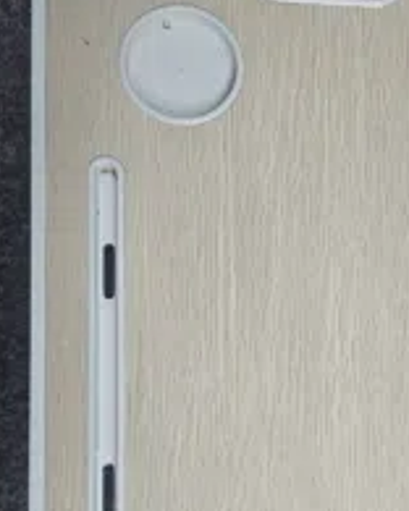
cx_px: 304
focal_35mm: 46
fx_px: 696
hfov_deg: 32.2
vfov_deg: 39.3
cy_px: 383
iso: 400
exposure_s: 1/100
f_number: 1.7
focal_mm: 6.3
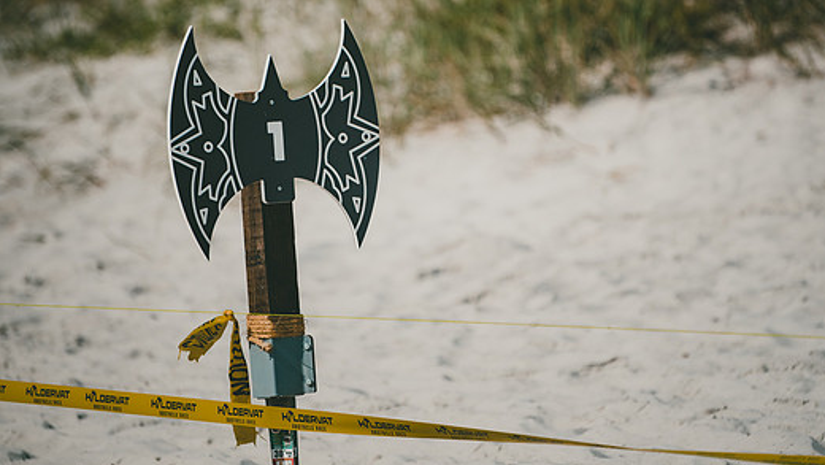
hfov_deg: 8.3
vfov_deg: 4.7
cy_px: 172
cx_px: 442
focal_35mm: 261
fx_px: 5712
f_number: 2.8
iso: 200
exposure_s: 1/4000
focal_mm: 200
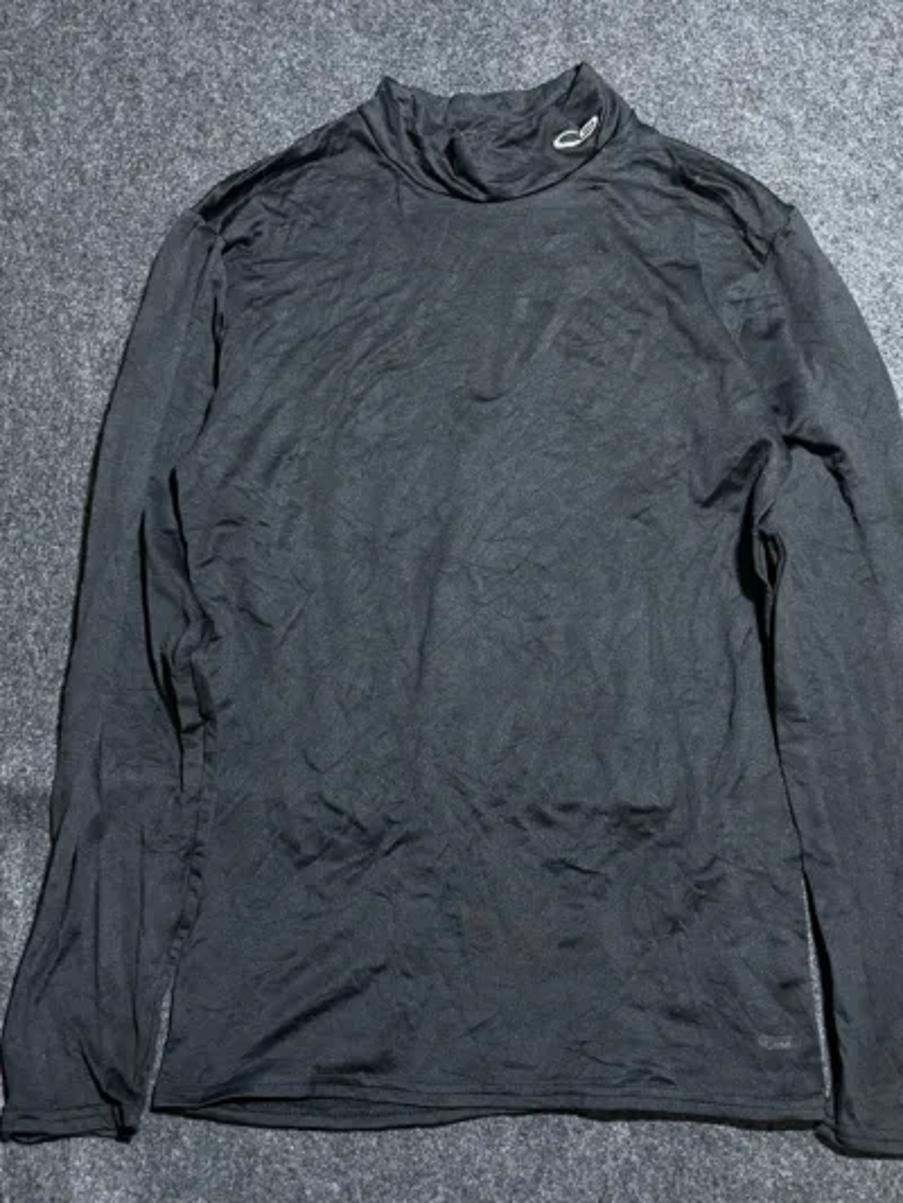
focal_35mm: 26
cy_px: 602
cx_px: 452
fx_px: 904
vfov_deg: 67.3
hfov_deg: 53.1
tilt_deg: -49.8
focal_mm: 4.2
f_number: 1.6
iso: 200
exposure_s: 1/50
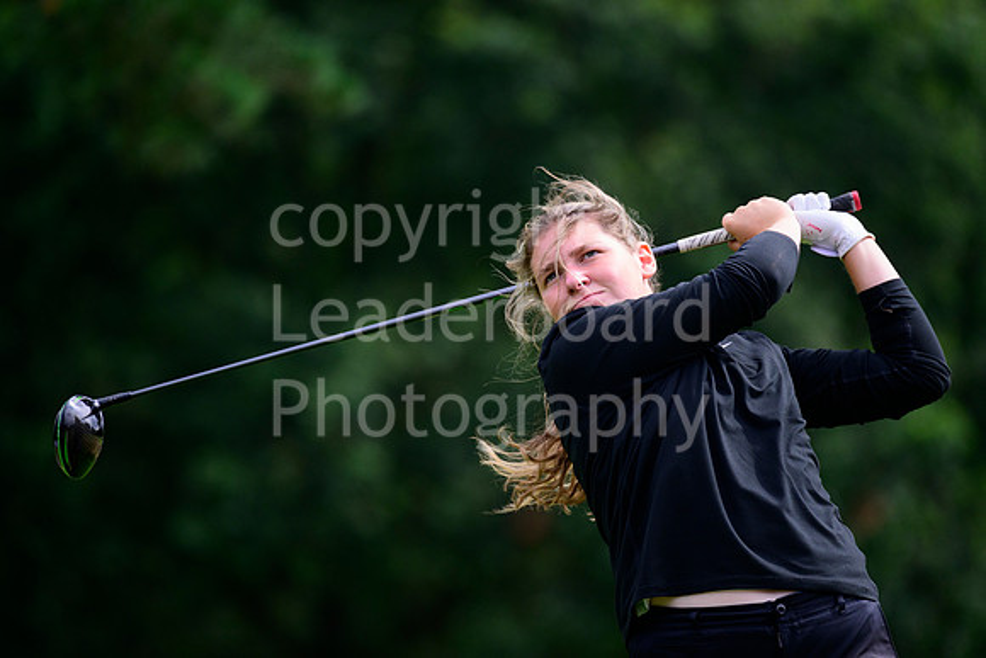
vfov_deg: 3.4
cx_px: 493
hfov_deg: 5.2
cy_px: 329
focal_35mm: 400
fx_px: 10958
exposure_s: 1/2500
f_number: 5.6
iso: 1250
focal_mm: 400
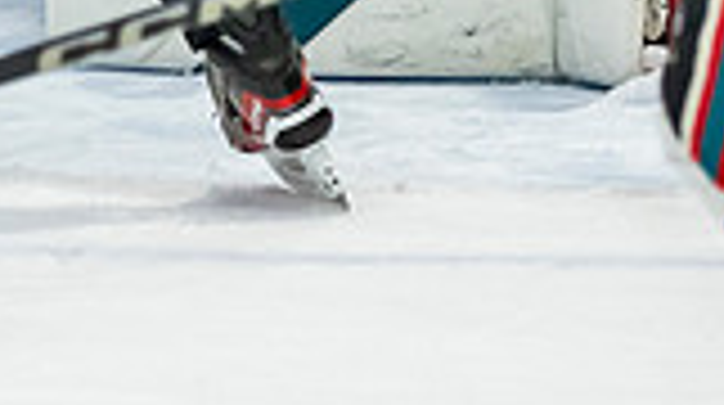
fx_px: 11501
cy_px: -553
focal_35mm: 600
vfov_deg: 2.0
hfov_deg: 3.6
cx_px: -806
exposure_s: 1/1000
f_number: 3.2
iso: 1600
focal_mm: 102
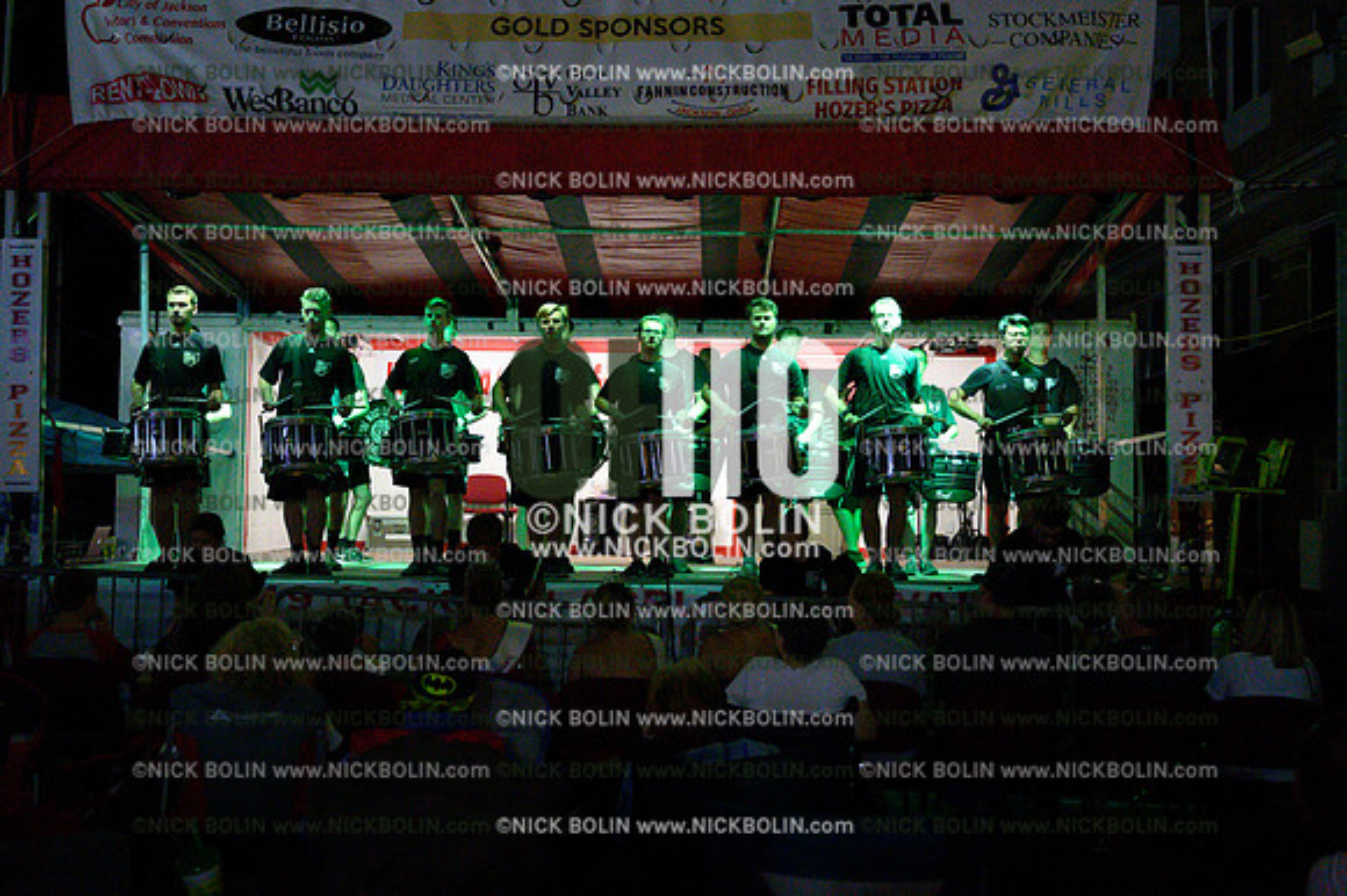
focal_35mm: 41
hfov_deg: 47.4
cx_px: 674
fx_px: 1533
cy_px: 448
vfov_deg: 32.6
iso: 32000
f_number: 4
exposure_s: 1/1600
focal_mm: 41
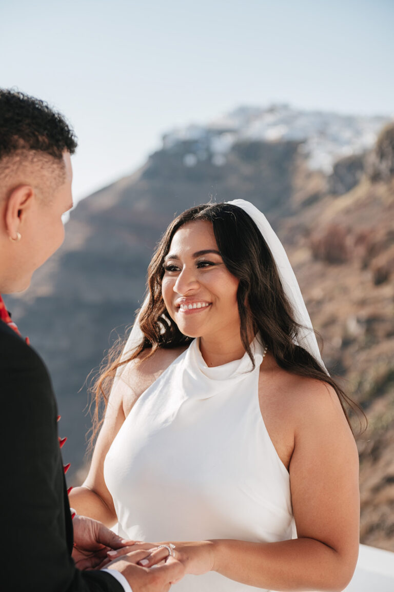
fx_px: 1150
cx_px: 197
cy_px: 296
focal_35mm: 70
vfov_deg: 28.9
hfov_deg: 19.4
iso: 100
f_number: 4
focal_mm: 70
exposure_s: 1/1000
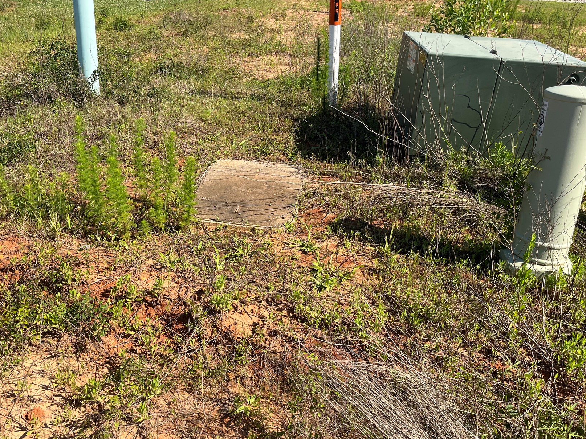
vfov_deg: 42.8
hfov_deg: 55.0
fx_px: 559
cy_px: 179
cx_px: 241
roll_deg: -1.1
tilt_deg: -22.1
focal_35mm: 33
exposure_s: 1/2268
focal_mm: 5.1
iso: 50
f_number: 1.6
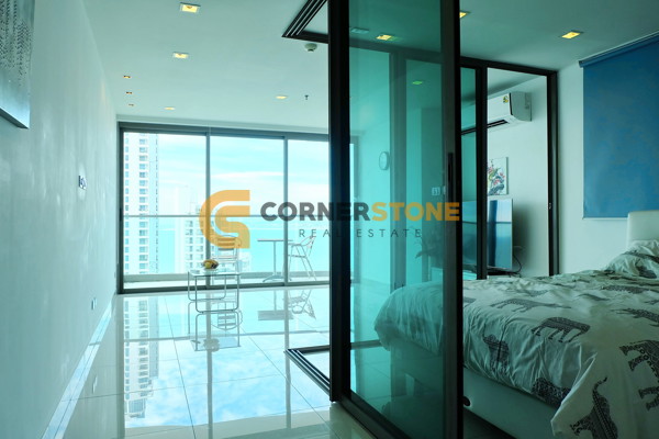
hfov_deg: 71.5
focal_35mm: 25
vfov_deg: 51.3
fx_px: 458
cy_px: 220
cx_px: 330
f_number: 7.1
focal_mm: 16.7
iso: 400
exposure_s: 1/125
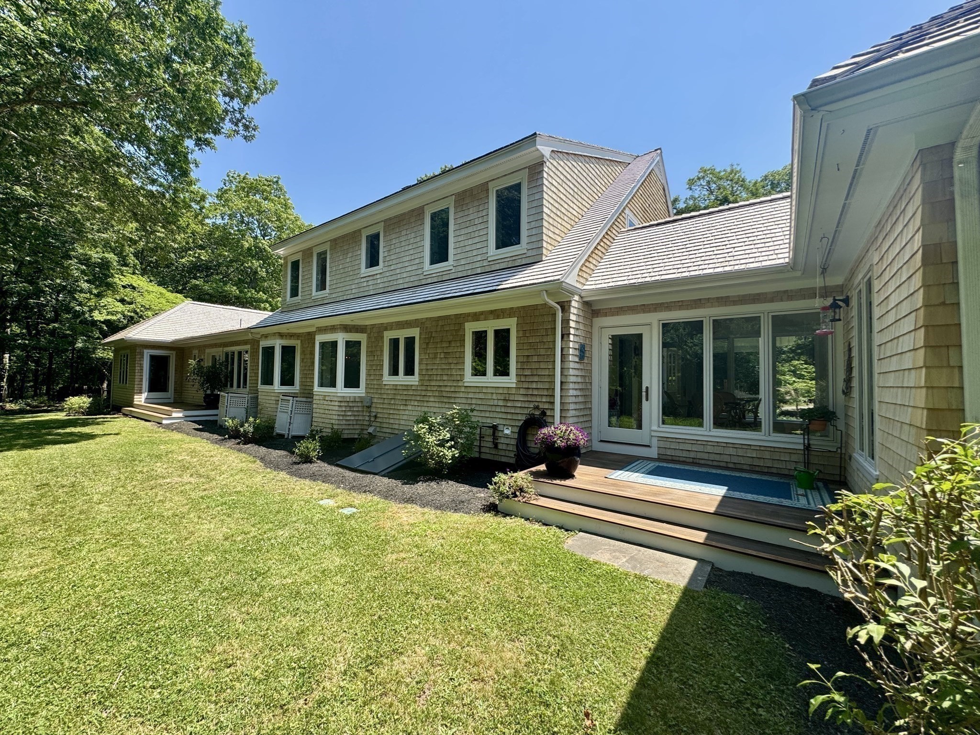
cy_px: 368
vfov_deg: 85.7
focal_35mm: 14
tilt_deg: +2.4
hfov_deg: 102.1
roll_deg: -1.5
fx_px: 396
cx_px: 490
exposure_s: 1/707
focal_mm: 2.22
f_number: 2.2
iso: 50
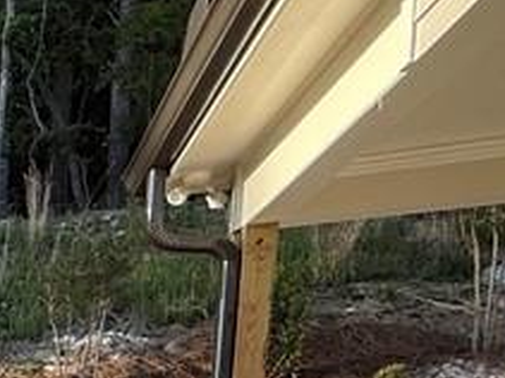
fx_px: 991
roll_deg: +2.1
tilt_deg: -7.2
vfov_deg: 17.7
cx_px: -426
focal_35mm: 68
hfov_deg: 19.9
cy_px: 663
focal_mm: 2.22
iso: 50
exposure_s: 1/383
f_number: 2.2
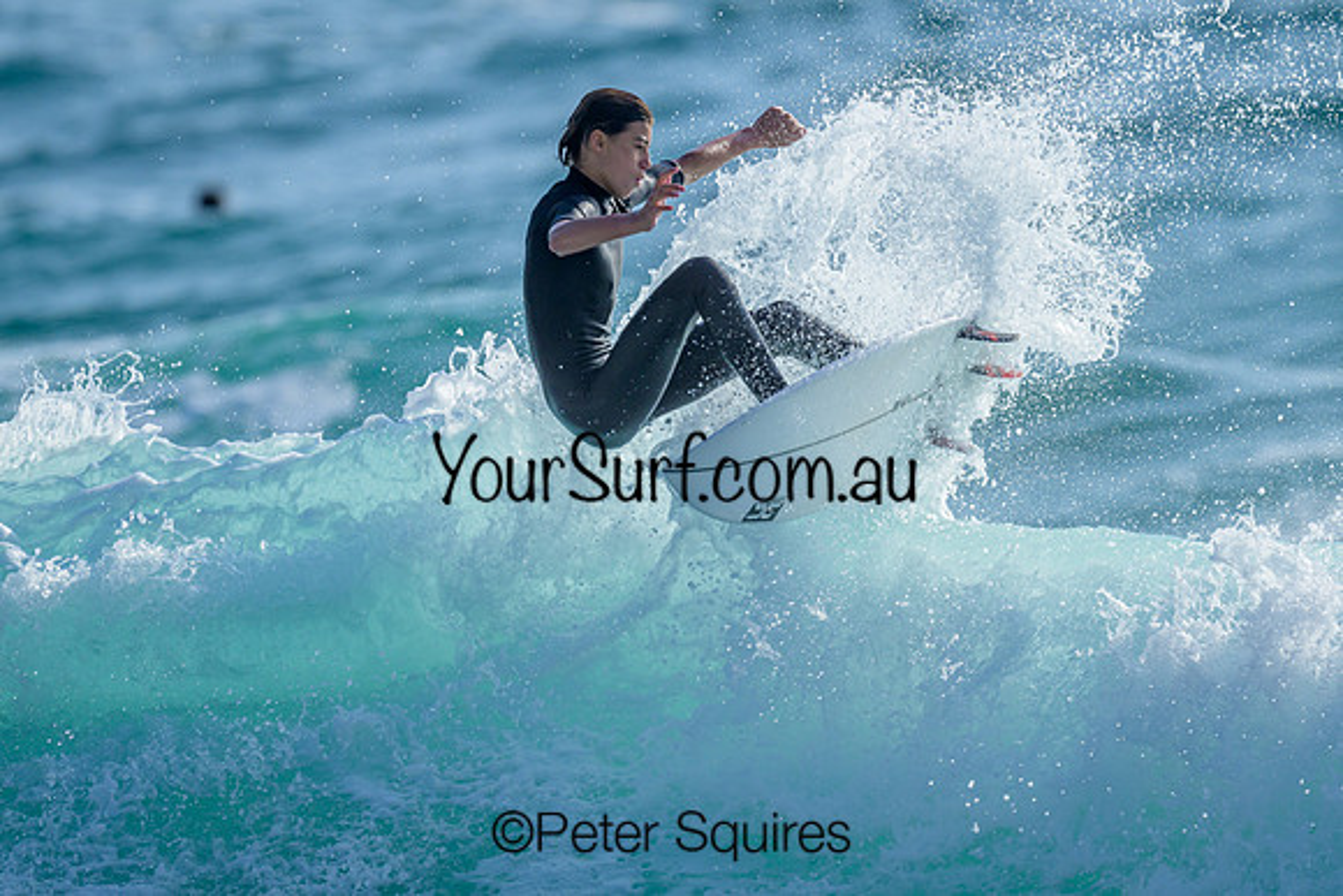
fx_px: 37070
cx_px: 779
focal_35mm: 994
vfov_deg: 1.4
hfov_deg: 2.1
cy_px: 519
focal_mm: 800
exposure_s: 1/2000
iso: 220
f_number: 6.3
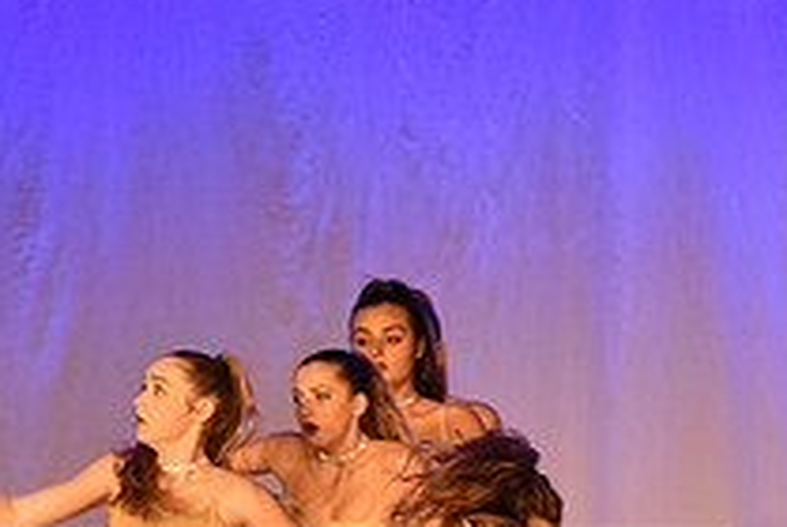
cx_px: 328
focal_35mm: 374
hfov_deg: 5.5
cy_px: 642
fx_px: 8187
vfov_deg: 3.7
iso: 2000
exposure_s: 1/200
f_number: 4
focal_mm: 135
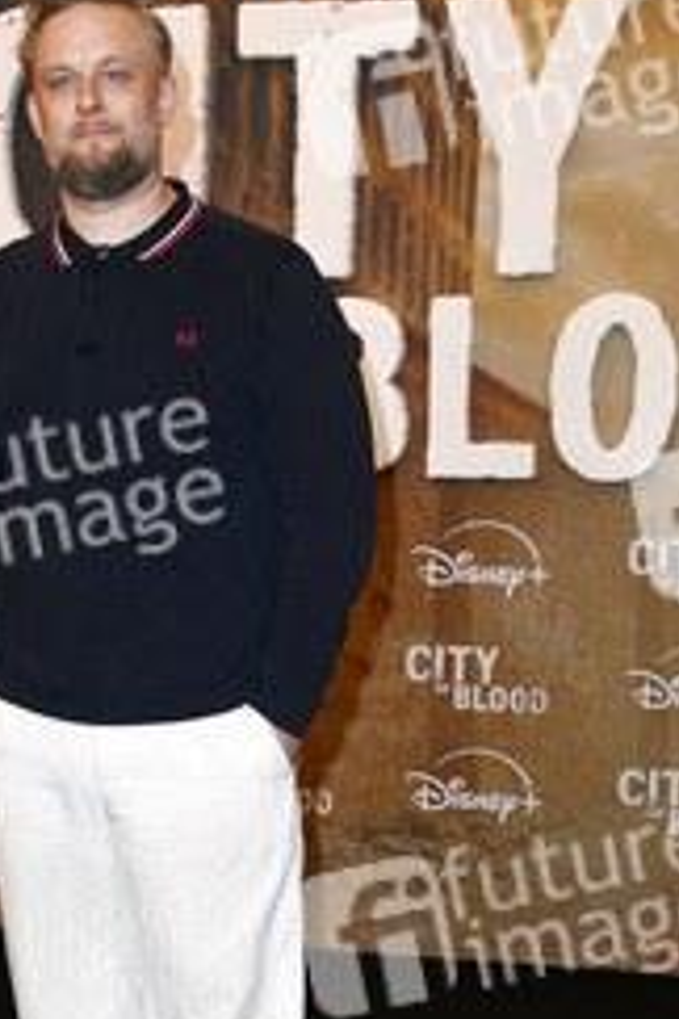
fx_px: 2603
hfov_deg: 14.8
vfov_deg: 22.0
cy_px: 709
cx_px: 130
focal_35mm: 92
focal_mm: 56
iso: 640
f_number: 5.6
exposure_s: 1/250
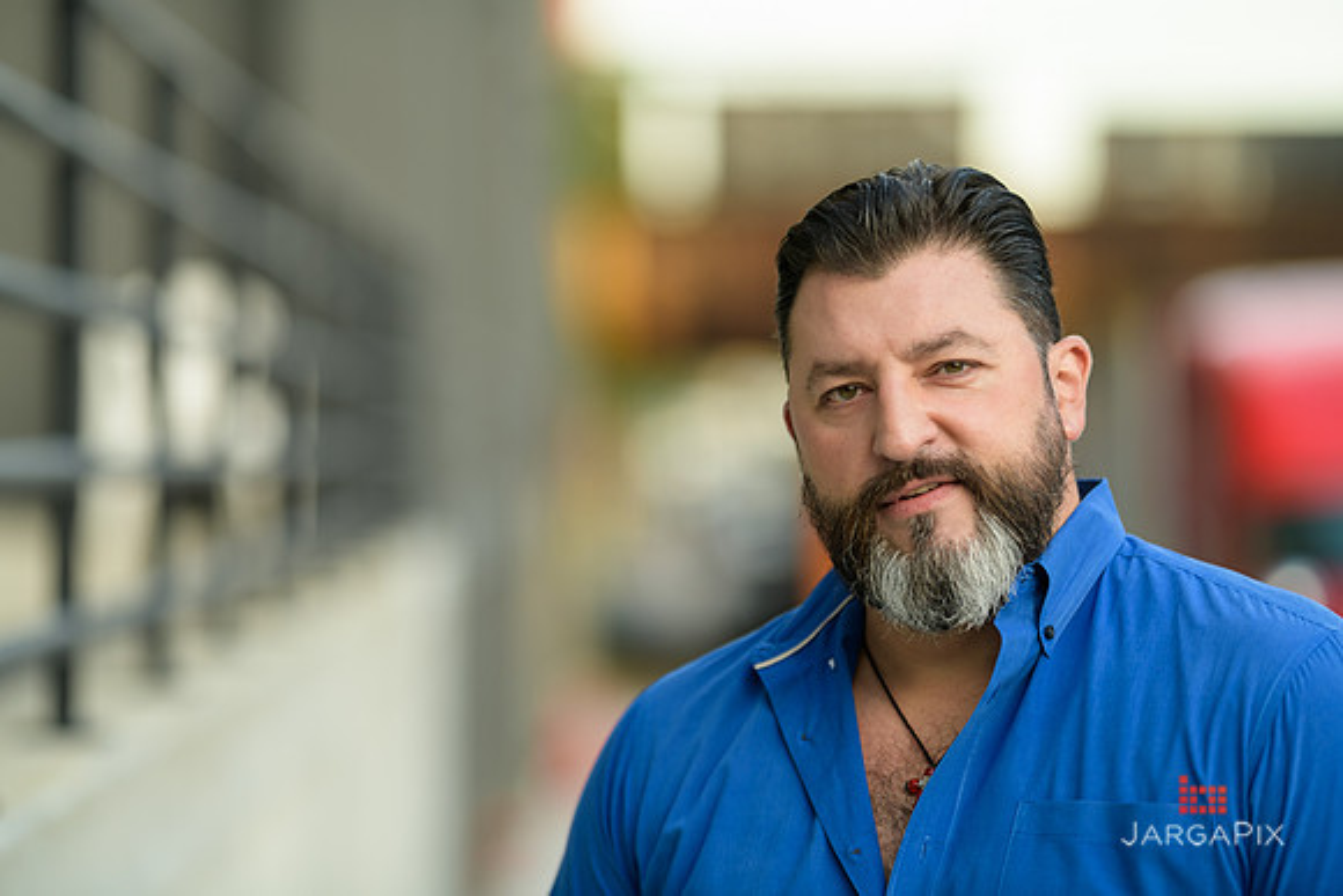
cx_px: 672
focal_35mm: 135
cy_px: 448
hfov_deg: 15.2
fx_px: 5037
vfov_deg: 10.2
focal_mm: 135
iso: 200
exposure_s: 1/250
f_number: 2
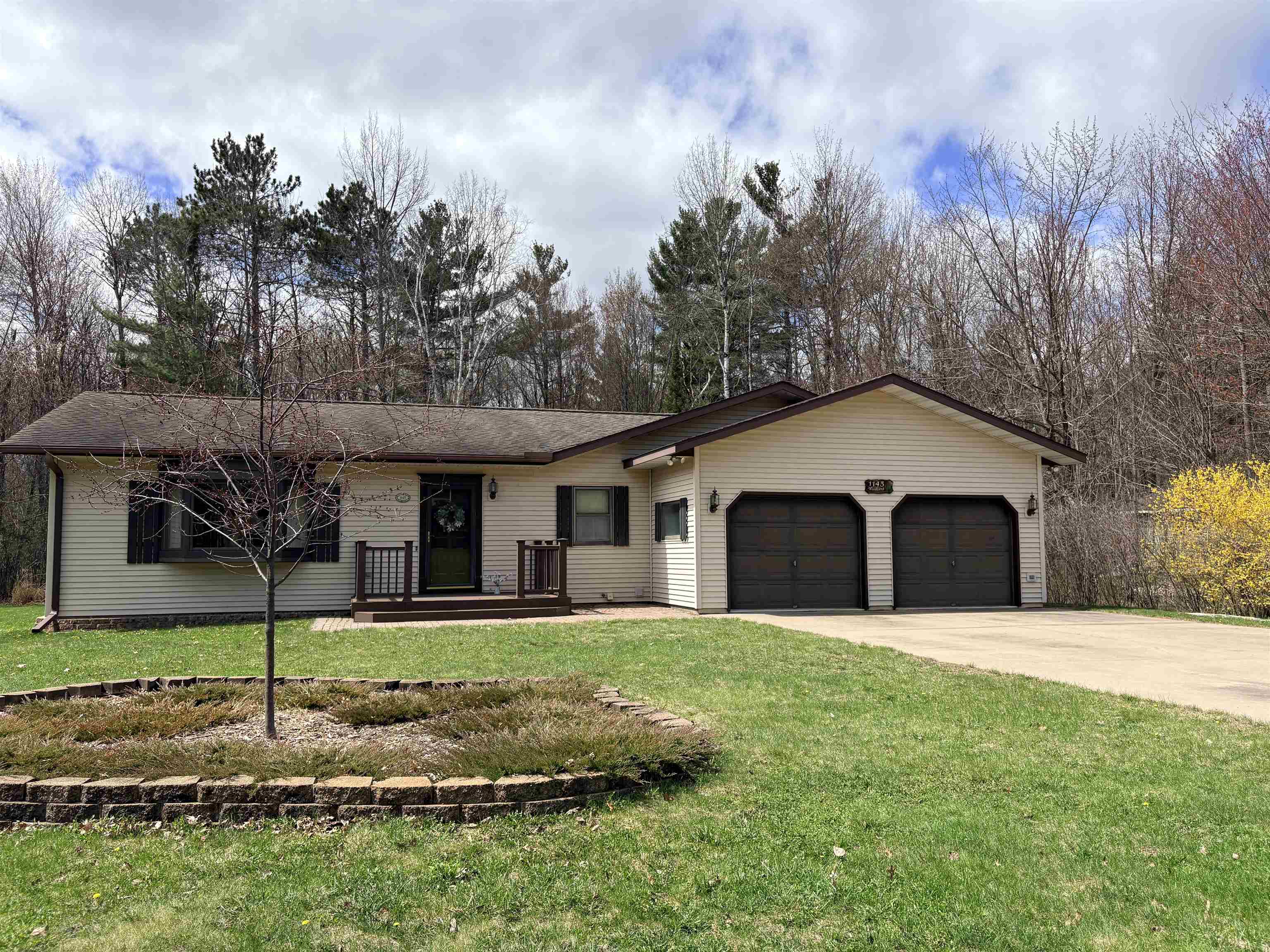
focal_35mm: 26
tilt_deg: +4.3
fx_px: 954
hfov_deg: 67.3
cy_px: 476
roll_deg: +0.6
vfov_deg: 53.1
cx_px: 635
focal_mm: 5.96
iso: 50
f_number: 1.6
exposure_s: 1/6993
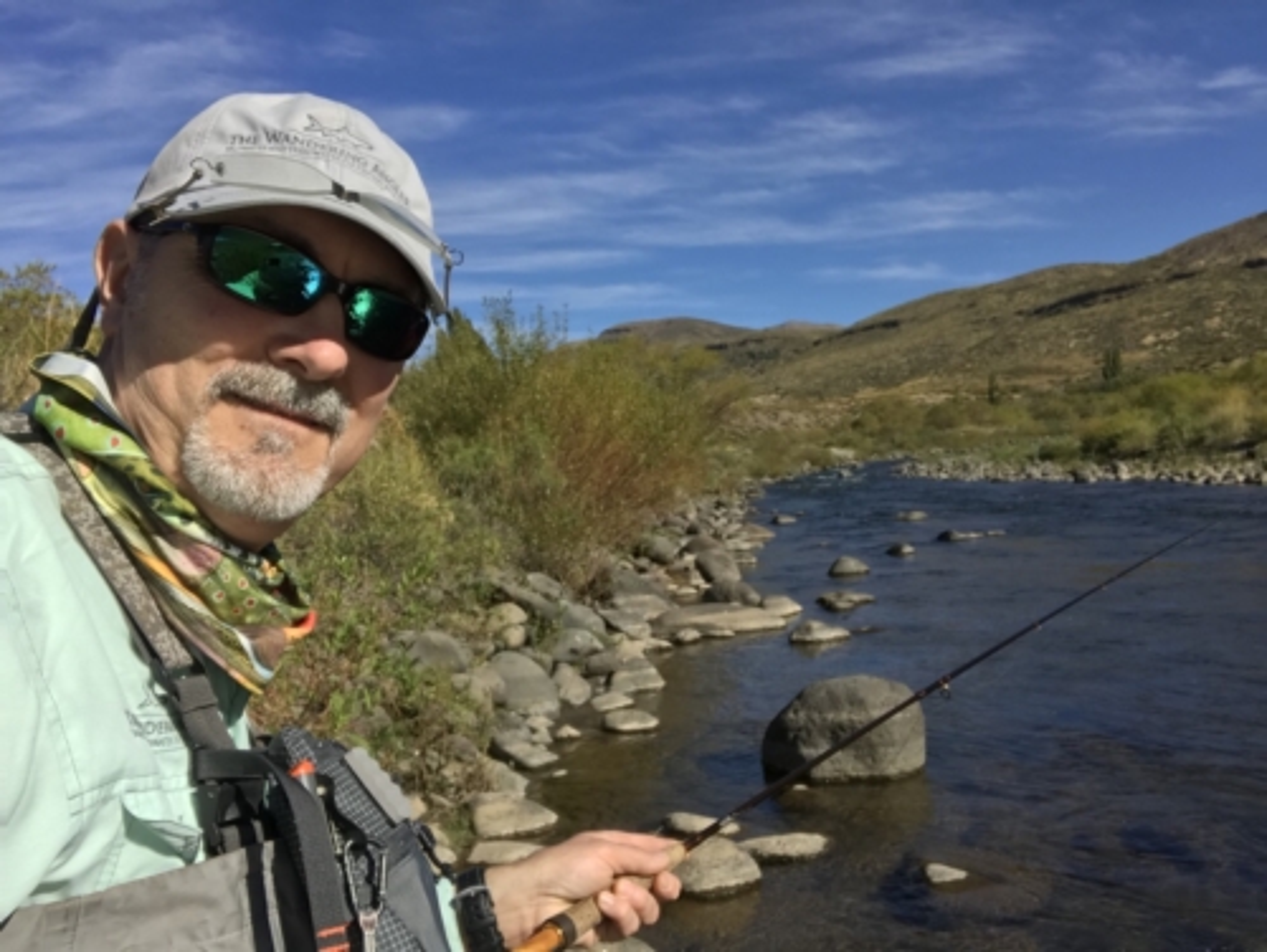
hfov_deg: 56.8
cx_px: 634
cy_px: 476
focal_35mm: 32
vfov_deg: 44.2
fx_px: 1172
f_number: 2.2
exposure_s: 1/984
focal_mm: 2.87
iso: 25
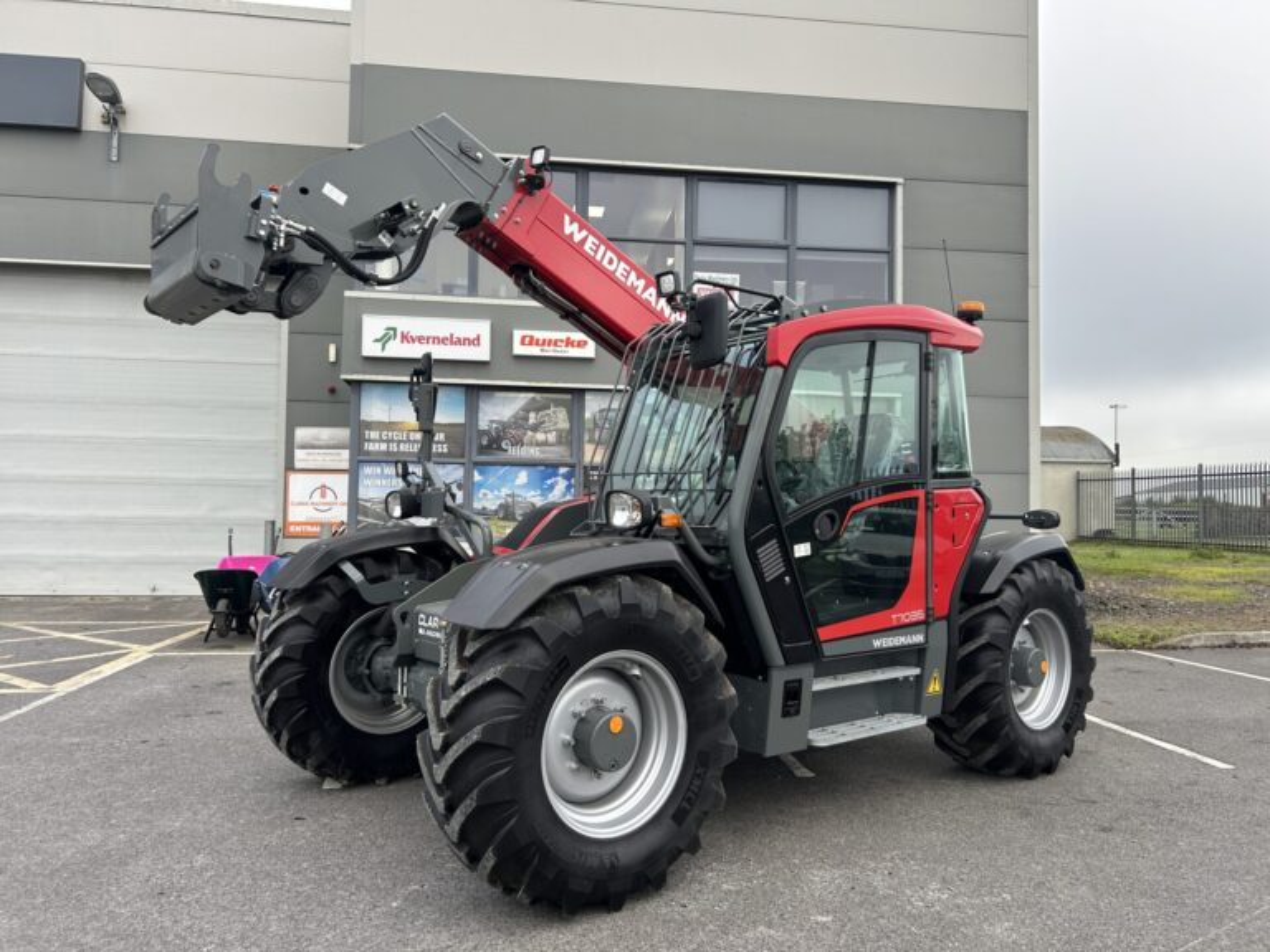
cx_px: 635
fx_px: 954
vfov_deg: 53.1
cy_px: 476
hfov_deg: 67.3
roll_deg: -0.8
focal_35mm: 26
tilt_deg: +2.2
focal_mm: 5.7
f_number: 1.5
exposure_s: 1/466
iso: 50
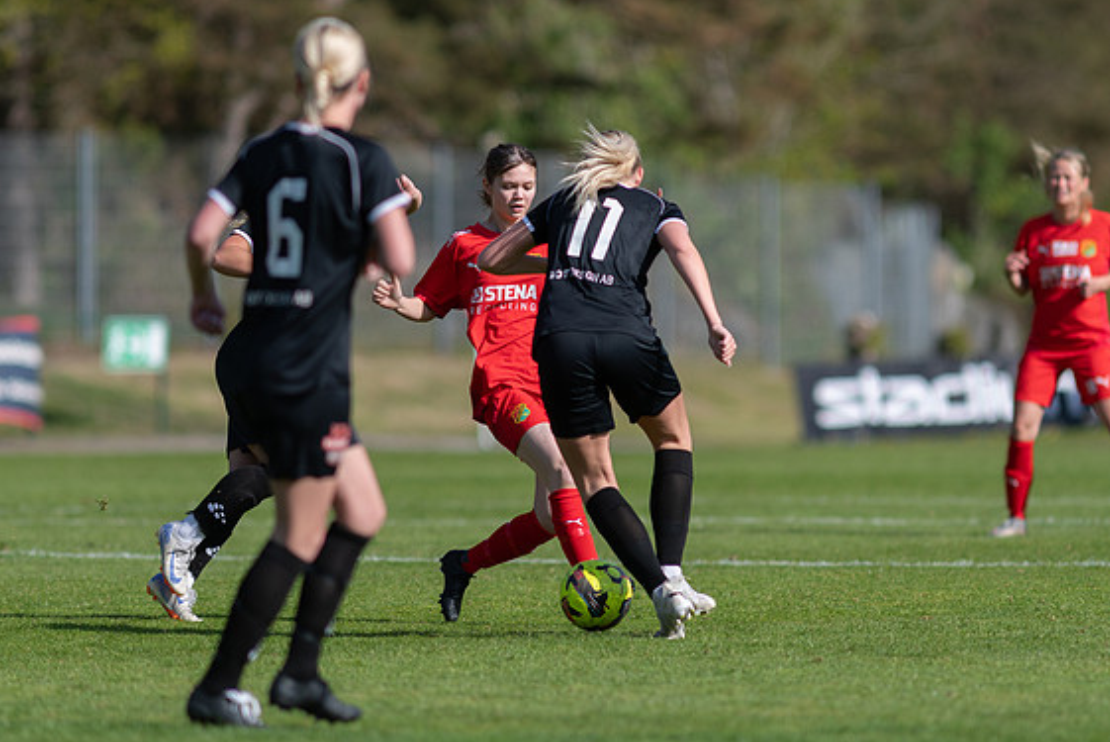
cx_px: 542
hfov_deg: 4.4
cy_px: 371
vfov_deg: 3.0
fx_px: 14348
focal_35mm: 465
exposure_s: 1/2000
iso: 100
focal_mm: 300
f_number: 3.2
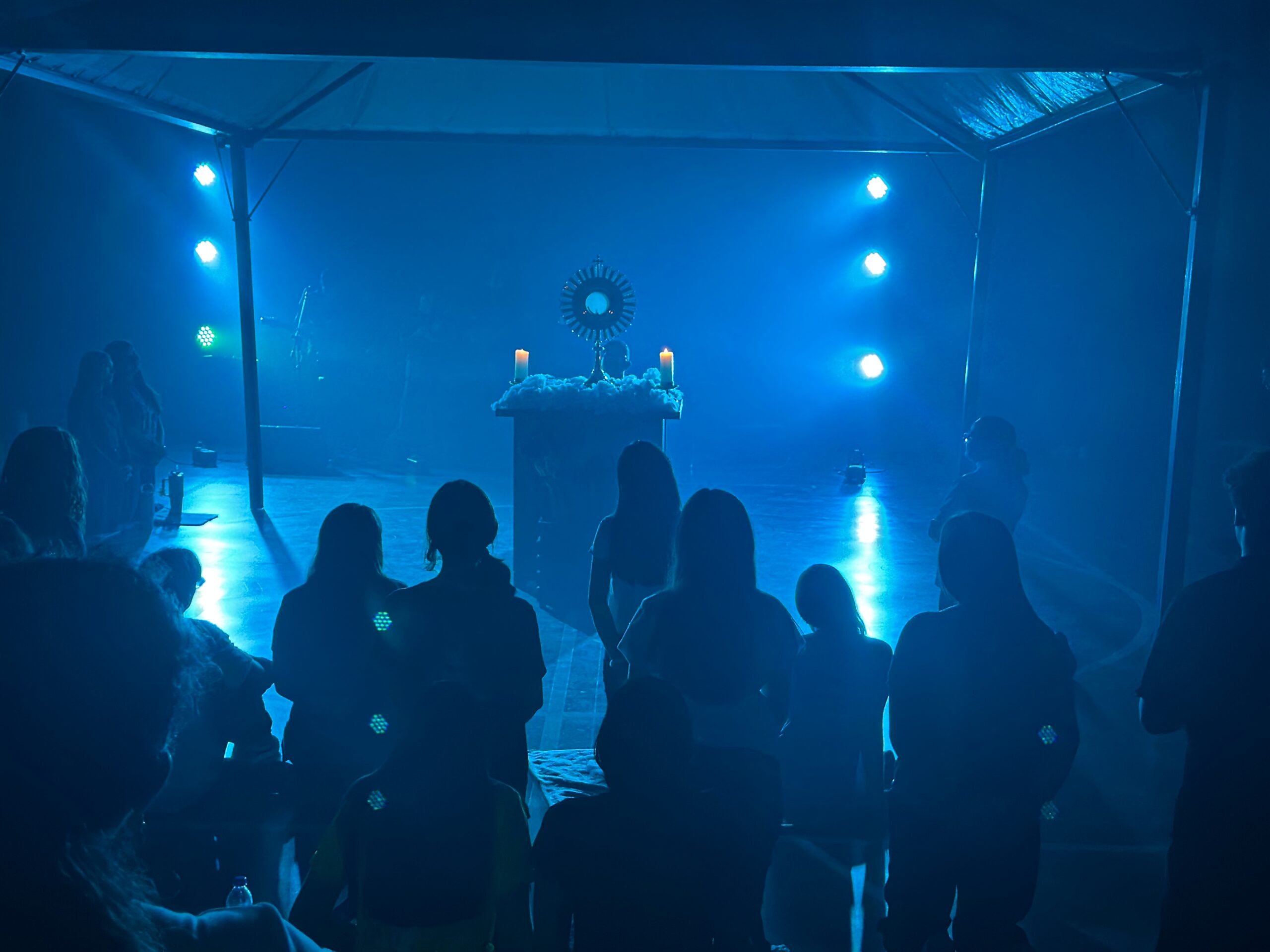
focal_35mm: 48
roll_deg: -1.4
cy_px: 476
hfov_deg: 39.7
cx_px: 635
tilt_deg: -6.7
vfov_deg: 30.3
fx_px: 1761
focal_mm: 6.86
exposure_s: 1/52
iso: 320
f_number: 1.78
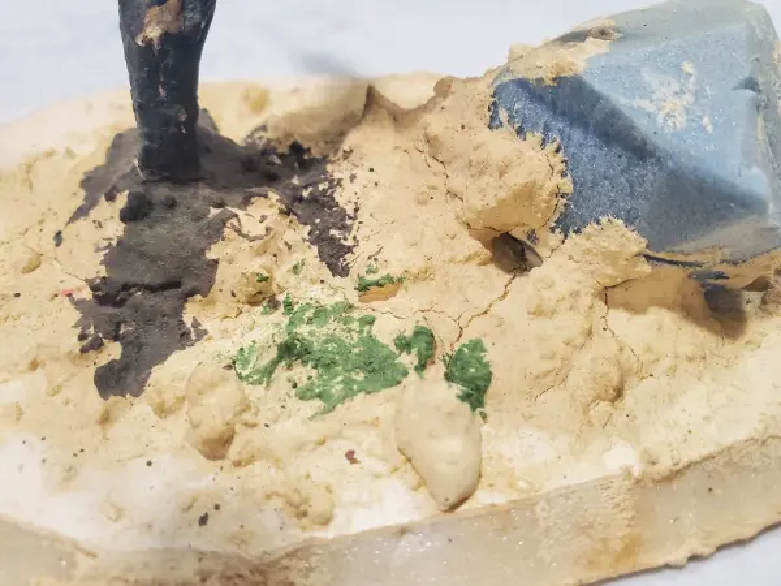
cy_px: 293
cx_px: 390
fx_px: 587
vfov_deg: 53.1
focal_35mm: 26
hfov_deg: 67.3
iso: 200
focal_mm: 4.3
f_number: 2.4
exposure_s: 1/59
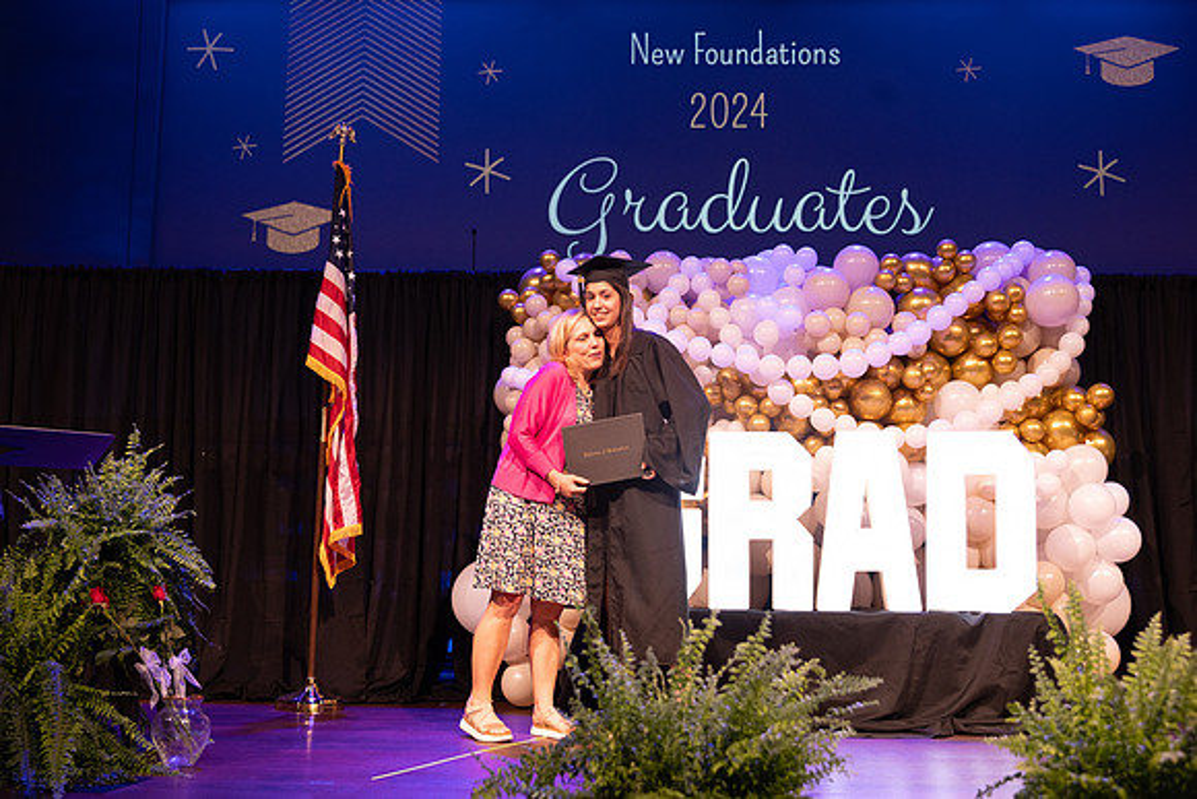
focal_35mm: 38
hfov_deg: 50.7
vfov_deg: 35.1
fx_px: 1264
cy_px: 400
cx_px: 598
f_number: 4
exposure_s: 1/200
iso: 1600
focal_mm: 38
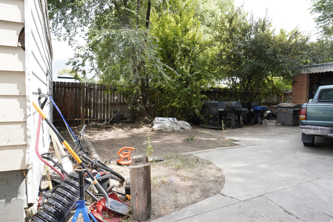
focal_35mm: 24
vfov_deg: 53.1
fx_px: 222
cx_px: 166
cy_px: 111
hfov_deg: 73.7
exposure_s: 1/100
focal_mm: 16
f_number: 5.6
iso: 100
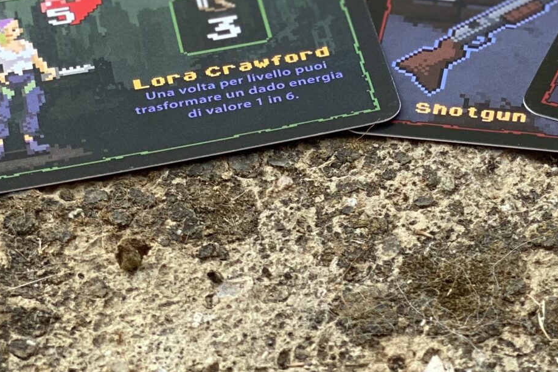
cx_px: 528
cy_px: -100
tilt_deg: -37.8
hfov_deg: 13.5
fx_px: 2340
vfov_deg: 9.0
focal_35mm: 151
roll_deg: -0.8
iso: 40
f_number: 2
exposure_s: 1/122
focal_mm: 6
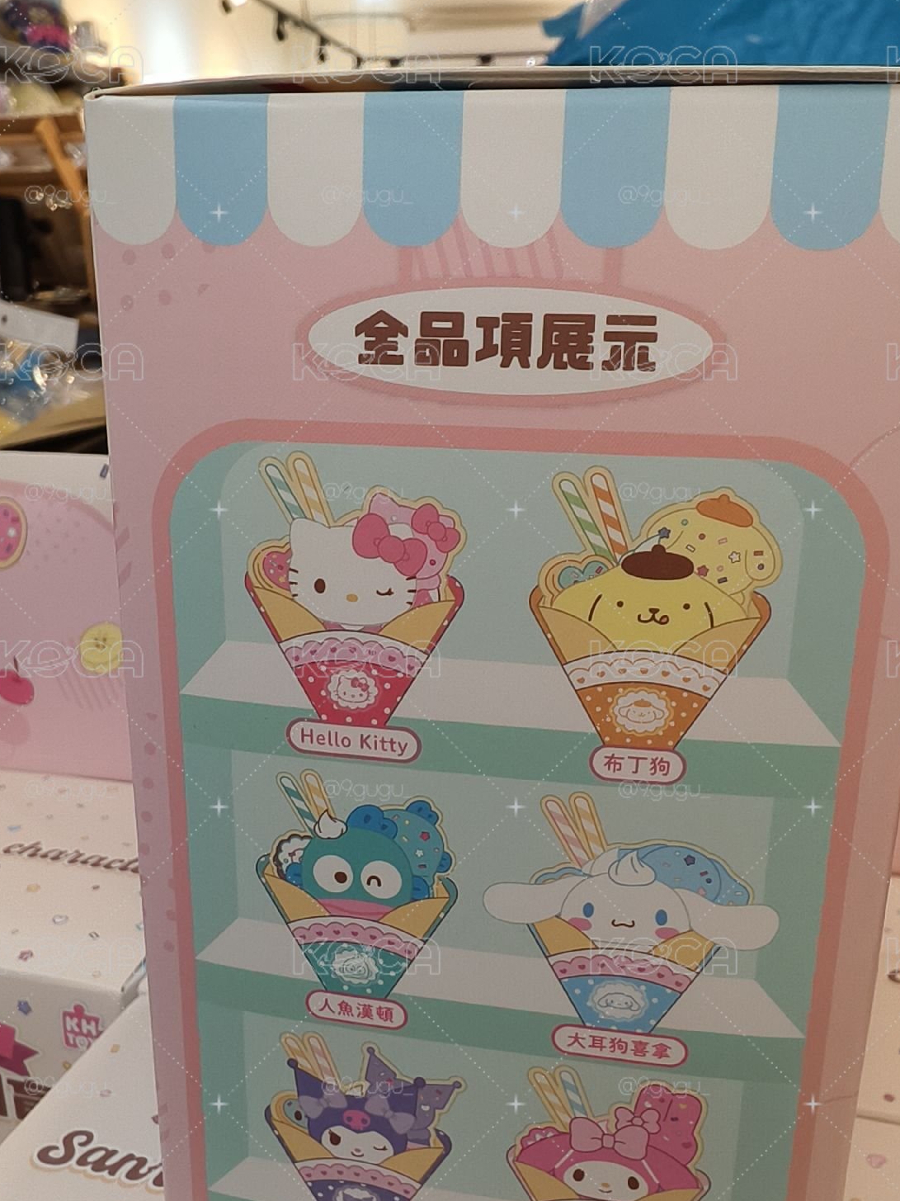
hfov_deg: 42.8
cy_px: 707
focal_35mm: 33
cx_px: 516
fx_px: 1144
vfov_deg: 55.0
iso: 541
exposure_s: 1/60
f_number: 2
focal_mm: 2.32
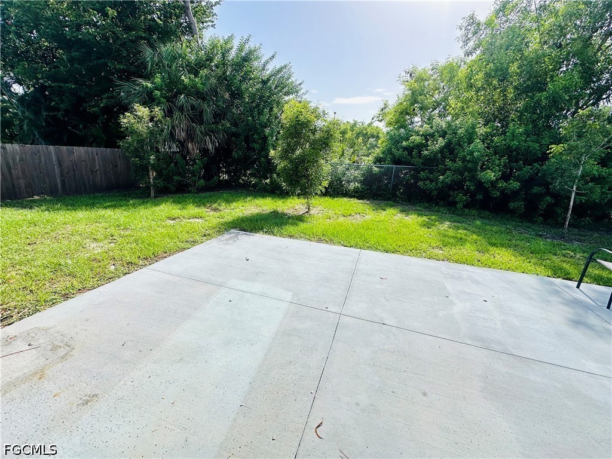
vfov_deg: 85.7
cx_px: 306
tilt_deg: -16.6
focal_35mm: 14
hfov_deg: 102.1
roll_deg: -3.1
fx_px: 248
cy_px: 230
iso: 50
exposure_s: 1/1575
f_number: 2.2
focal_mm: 2.22
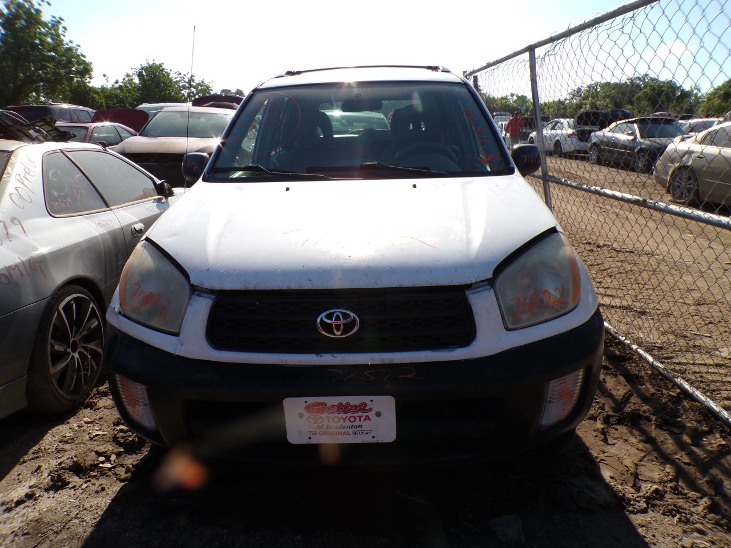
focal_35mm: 24
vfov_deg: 56.8
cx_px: 366
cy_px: 274
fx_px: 507
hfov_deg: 71.6
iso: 100
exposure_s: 1/600
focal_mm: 4.3
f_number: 4.4
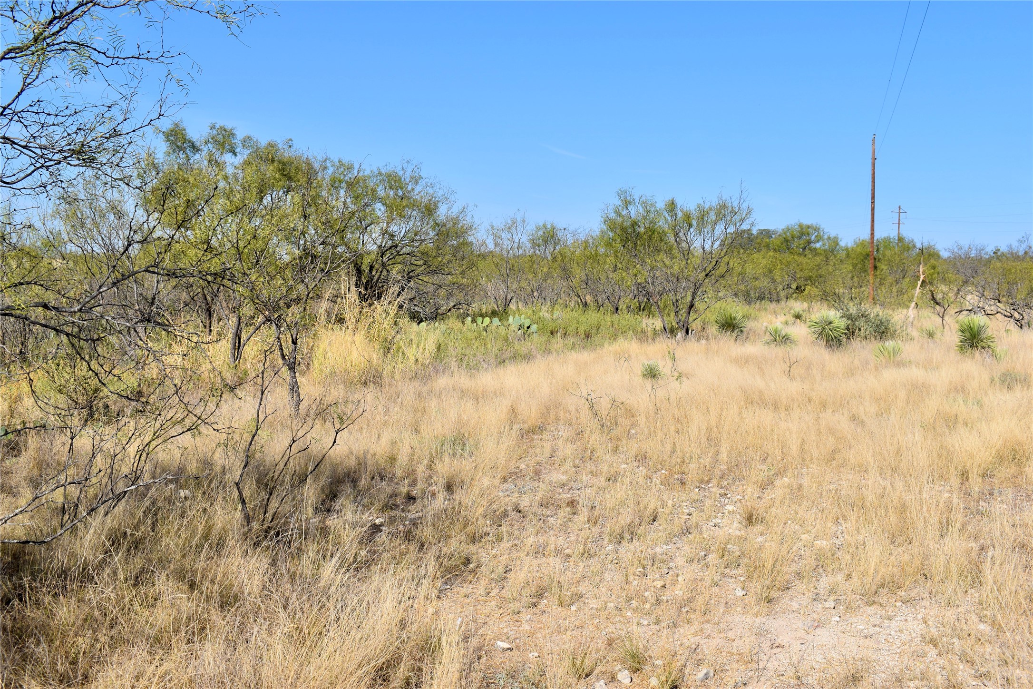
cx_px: 516
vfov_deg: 35.5
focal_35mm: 38
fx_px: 1076
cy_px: 344
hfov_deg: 51.3
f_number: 9
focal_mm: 25
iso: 100
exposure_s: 1/320
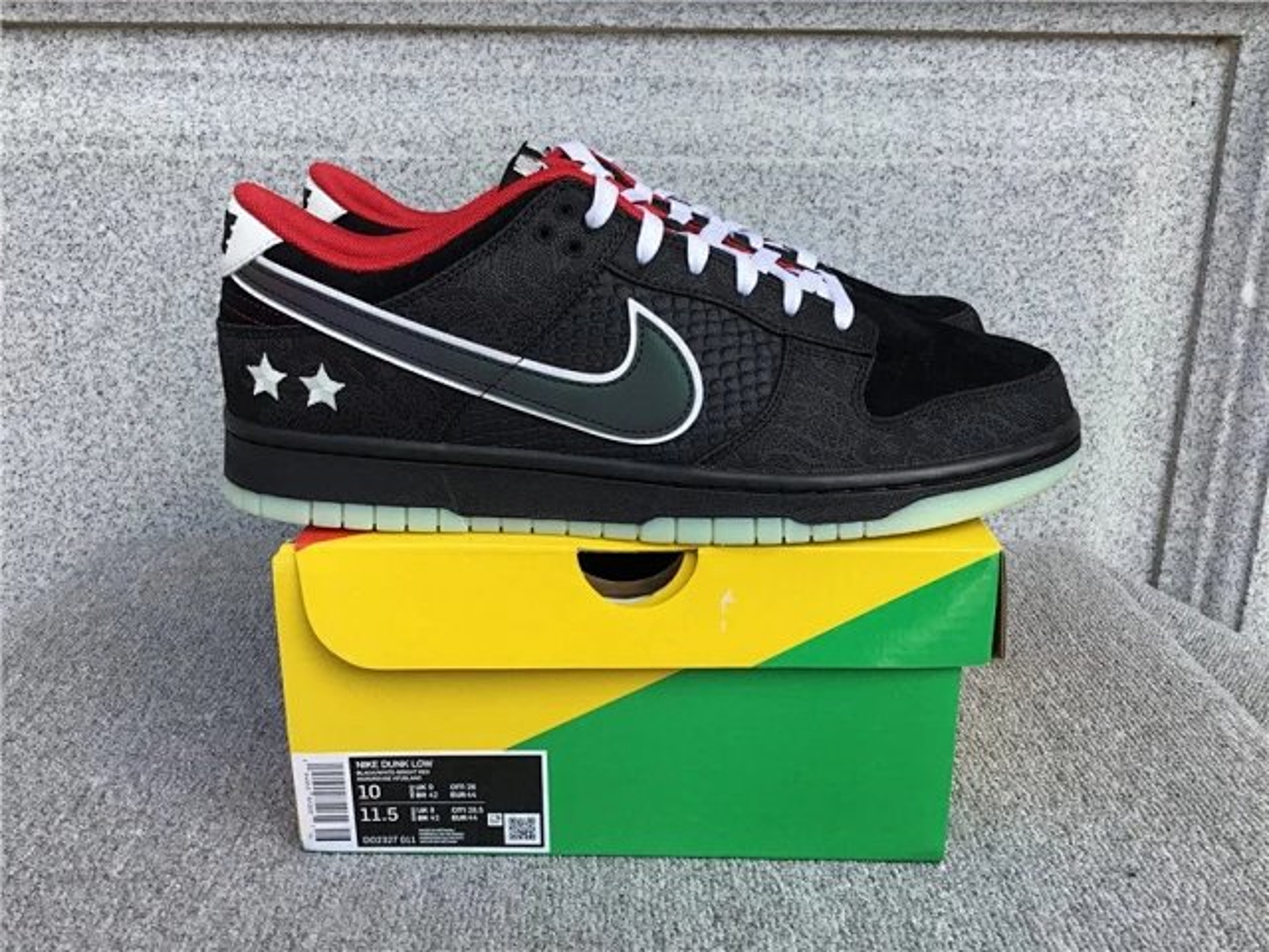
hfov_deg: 58.4
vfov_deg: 45.4
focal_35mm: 31
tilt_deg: -18.0
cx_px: 634
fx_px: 1136
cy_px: 476
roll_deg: +0.4
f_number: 2.4
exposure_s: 1/374
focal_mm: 3.3
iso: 25
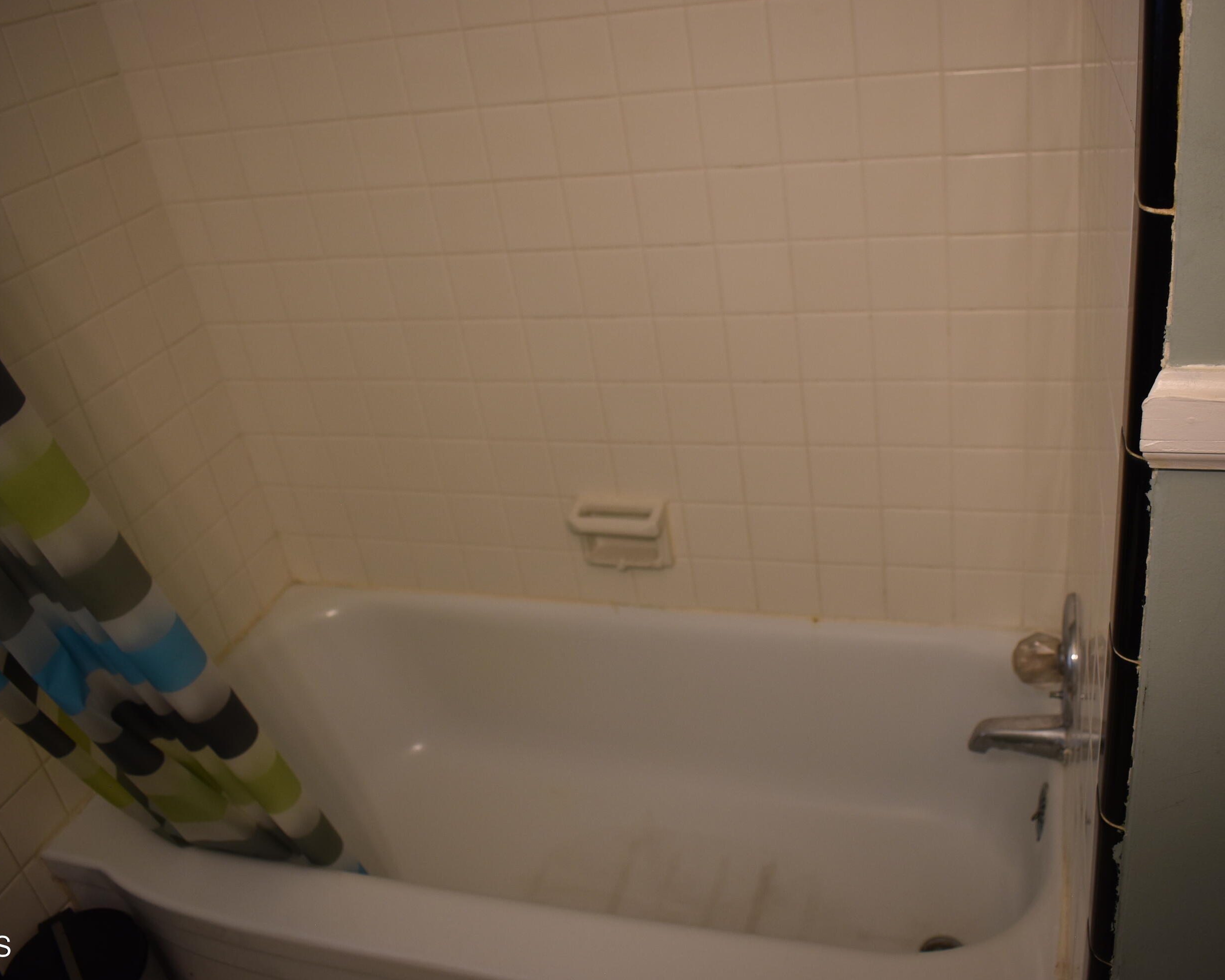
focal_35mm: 31
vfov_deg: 47.1
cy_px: 493
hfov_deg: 57.0
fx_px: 1124
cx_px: 681
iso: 450
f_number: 4
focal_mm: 18
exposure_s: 1/60
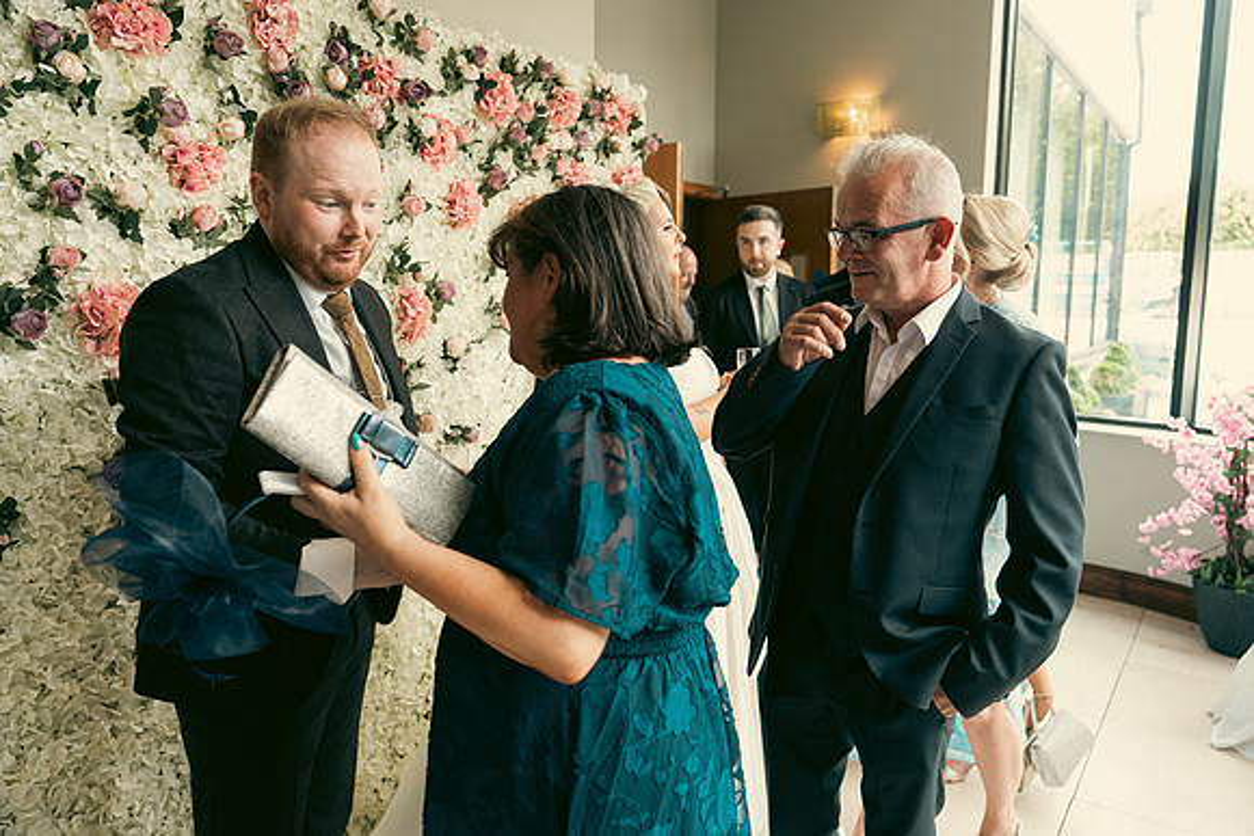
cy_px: 418
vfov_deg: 49.6
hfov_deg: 69.4
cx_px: 627
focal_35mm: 26
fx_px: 906
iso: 640
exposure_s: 1/160
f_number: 3.5
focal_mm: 26
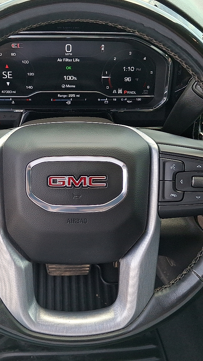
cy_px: 175
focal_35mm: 41
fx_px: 392
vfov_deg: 49.4
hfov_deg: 28.9
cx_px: 81
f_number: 1.8
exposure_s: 1/238
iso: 30
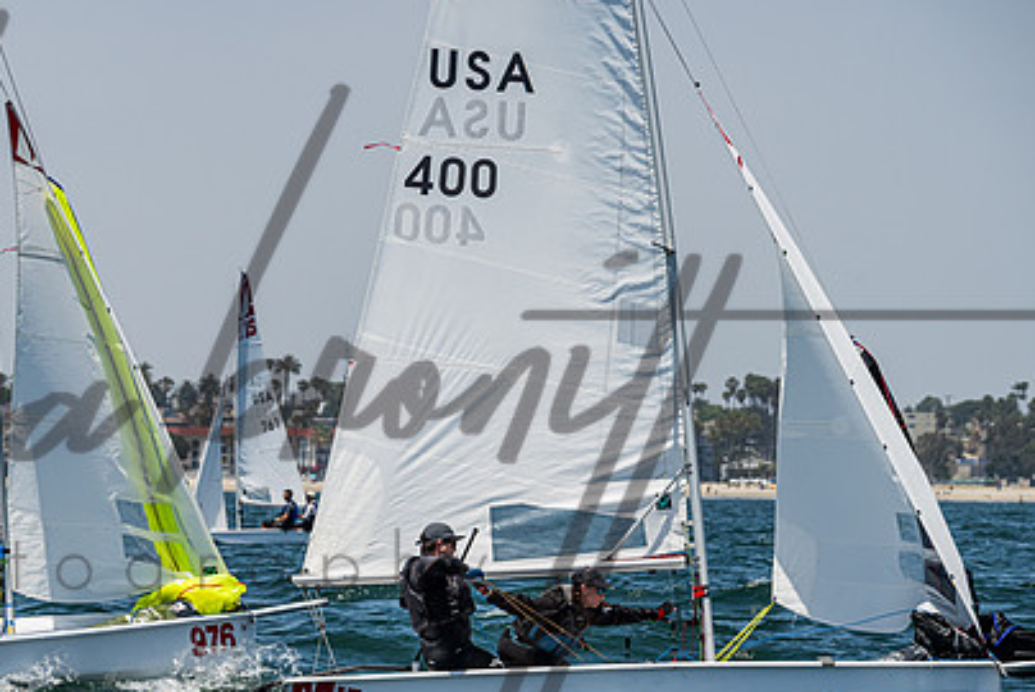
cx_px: 388
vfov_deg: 5.0
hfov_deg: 7.5
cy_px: 375
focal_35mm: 274
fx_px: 7883
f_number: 8
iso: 400
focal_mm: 185
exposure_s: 1/1600
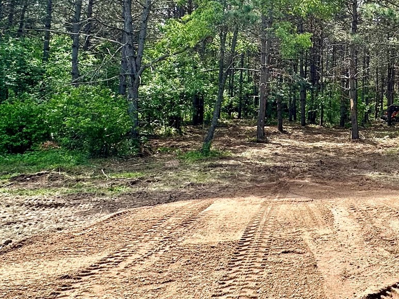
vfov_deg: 38.0
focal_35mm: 37
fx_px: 426
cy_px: 87
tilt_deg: +0.3
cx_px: 371
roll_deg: -2.6
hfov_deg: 44.8
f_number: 2.2
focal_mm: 2.22
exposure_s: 1/422
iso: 40
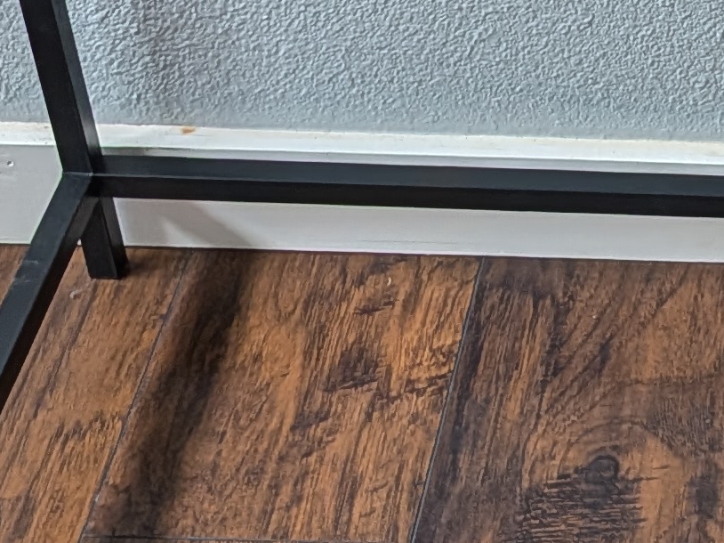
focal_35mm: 118
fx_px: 2467
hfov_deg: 16.0
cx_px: 899
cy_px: -104
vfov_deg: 12.3
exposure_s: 1/24
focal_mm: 4.53
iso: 92
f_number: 1.7
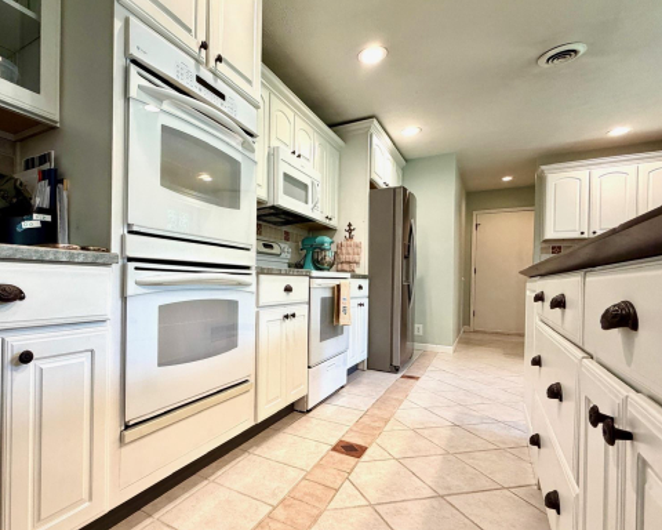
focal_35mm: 19
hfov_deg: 81.8
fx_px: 372
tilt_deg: -0.9
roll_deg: -0.8
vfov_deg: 70.8
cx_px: 250
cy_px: 284
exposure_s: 1/120
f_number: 2.2
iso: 250
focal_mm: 2.22
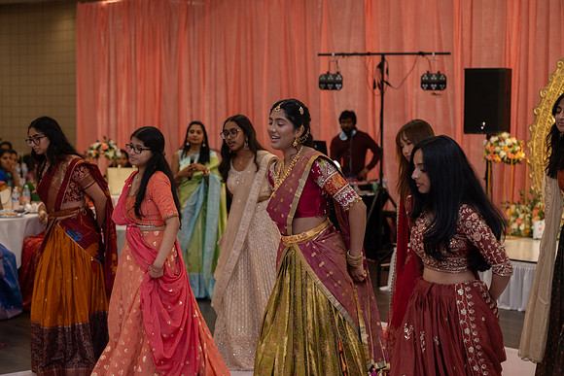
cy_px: 188
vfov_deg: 19.5
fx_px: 1097
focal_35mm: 70
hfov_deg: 28.8
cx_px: 282
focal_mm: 70
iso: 1000
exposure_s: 1/160
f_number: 3.5
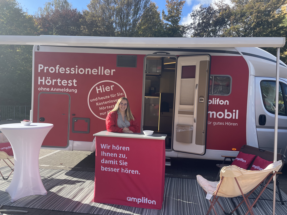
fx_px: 240
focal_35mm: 29
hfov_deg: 61.6
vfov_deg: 48.2
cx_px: 134
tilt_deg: -2.7
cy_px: 109
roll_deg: -0.5
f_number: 1.6
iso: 32
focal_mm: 4.2
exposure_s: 1/1276
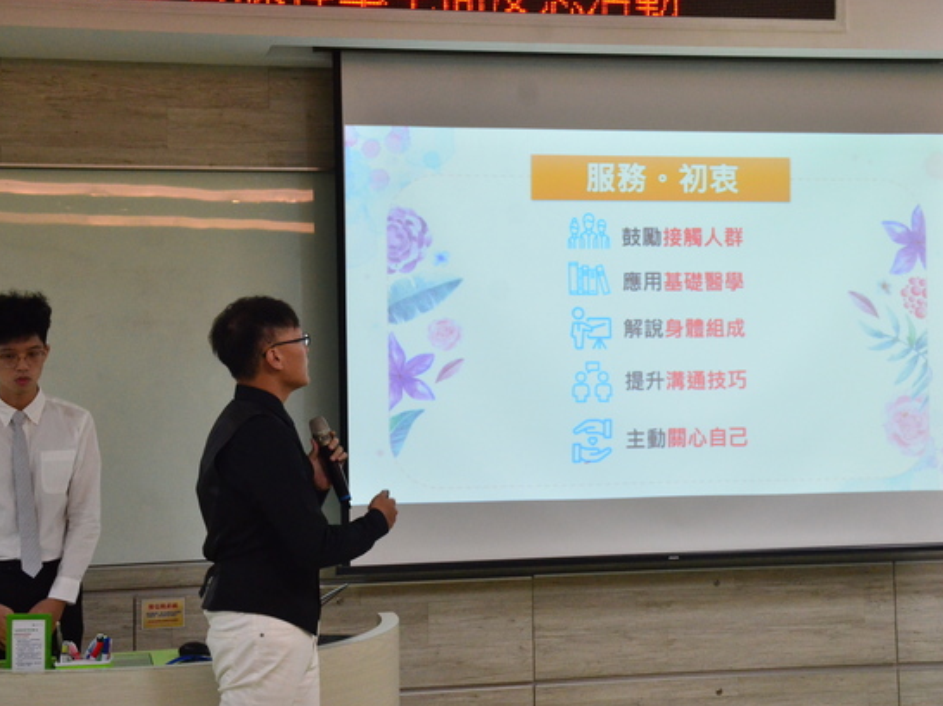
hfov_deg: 30.0
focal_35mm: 65
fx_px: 1759
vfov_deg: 22.7
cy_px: 312
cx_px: 480
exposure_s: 1/125
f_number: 8
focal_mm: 35
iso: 2000
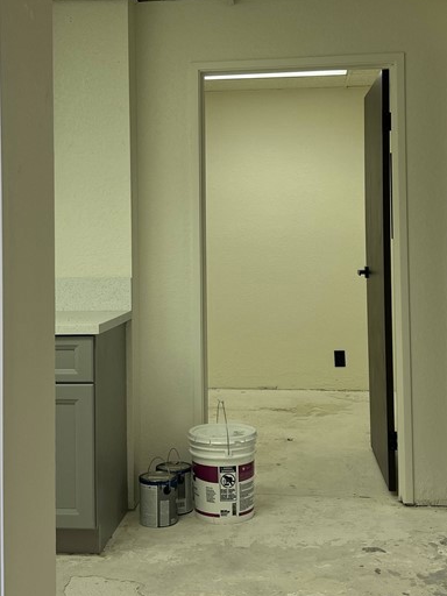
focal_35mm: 52
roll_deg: +1.0
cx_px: 204
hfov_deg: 28.0
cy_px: 210
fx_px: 895
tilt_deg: +0.1
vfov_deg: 36.5
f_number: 1.5
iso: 40
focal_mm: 5.7
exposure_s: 1/120
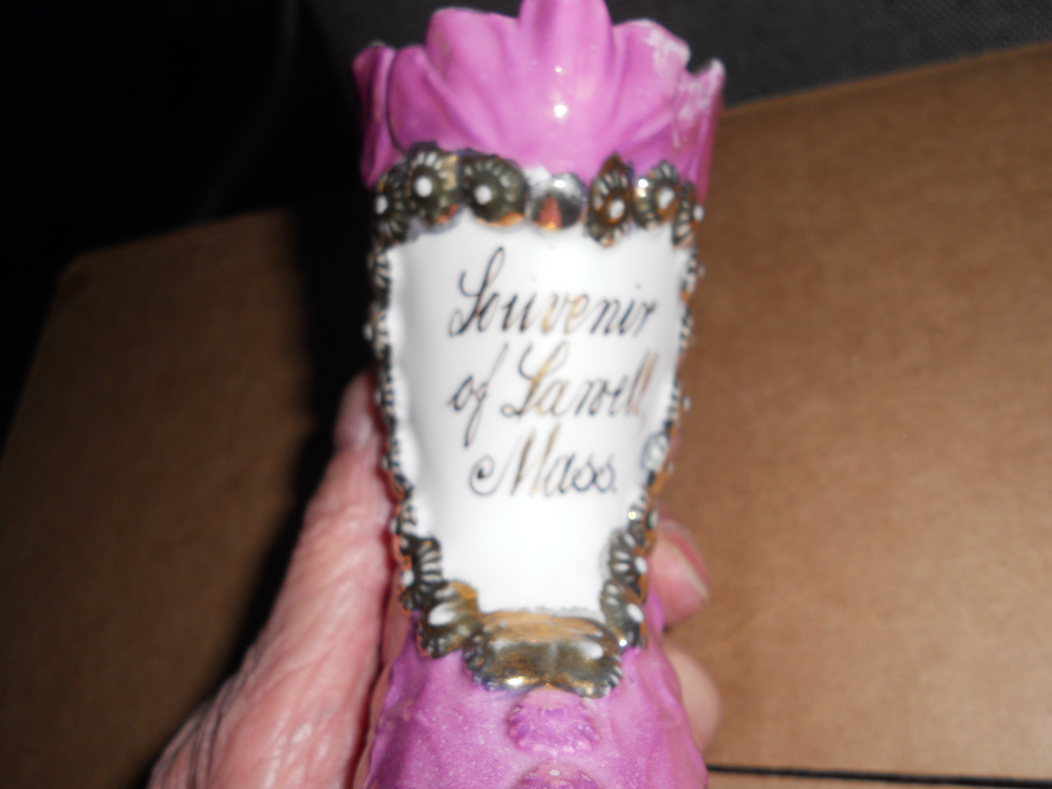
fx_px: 972
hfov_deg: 56.8
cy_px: 394
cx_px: 526
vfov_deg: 44.2
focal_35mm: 32
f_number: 8.8
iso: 80
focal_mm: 5.8
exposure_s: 1/25
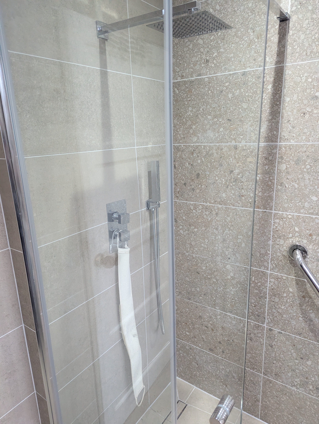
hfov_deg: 56.9
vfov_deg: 71.5
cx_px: 160
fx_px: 294
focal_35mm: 24
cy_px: 212
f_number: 1.85
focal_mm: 6.81
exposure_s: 1/146
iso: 673
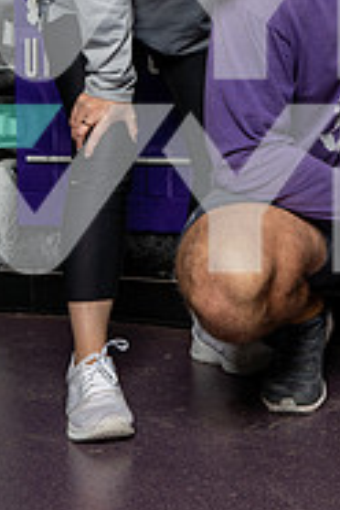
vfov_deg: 22.5
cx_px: 307
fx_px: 1232
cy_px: -3
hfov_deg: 15.5
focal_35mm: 87
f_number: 6.3
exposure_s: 1/250
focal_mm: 36
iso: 250
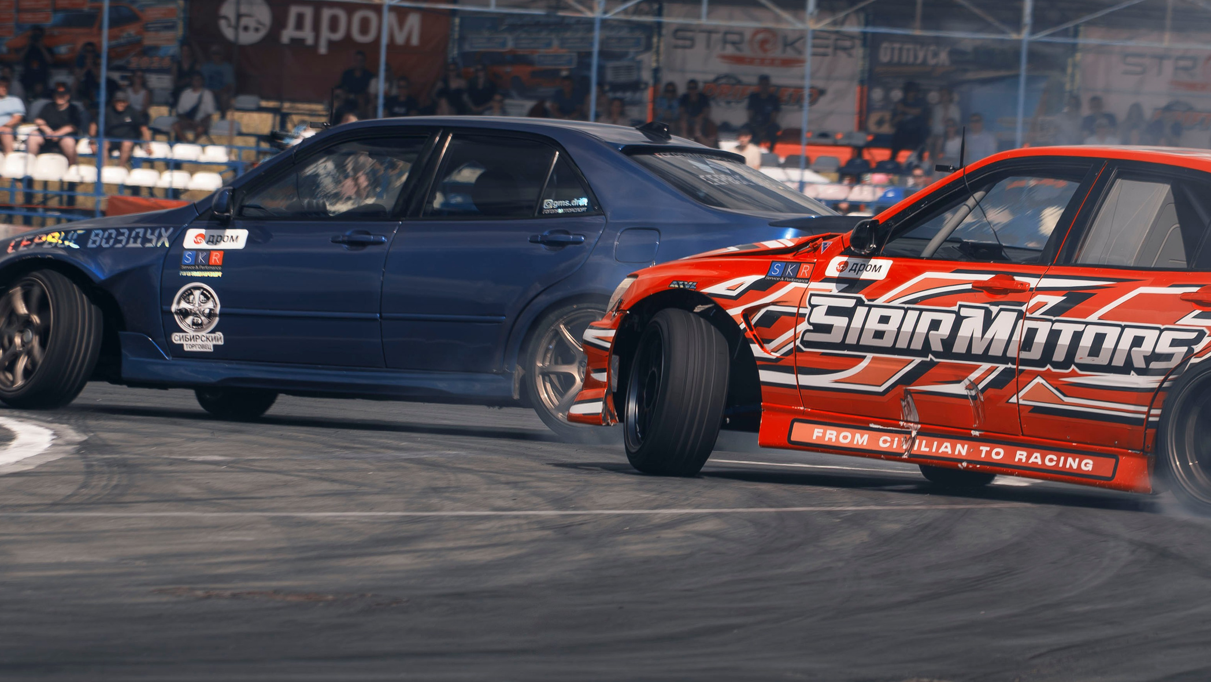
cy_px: 342
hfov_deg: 6.0
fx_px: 11467
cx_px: 701
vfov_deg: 3.4
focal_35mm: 357
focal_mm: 180
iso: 100
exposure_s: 1/125
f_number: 10
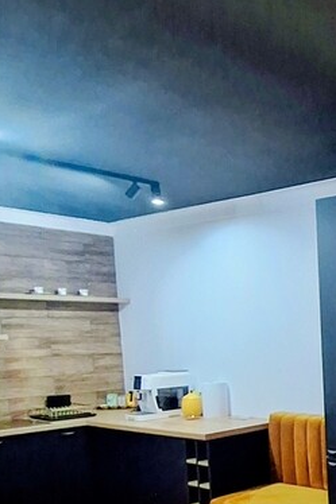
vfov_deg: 49.6
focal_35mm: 37
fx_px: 518
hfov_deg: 26.7
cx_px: 493
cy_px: 385
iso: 200
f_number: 2.2
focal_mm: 1.74
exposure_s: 1/50
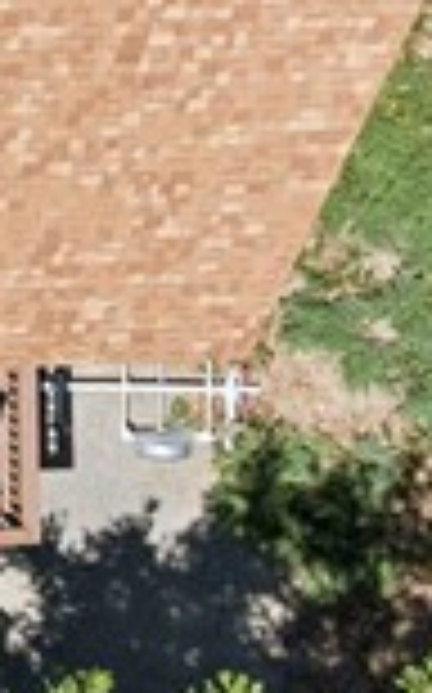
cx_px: -702
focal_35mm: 169
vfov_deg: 12.1
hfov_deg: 7.2
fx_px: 3189
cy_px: -162
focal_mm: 12.3
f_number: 2.8
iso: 100
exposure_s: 1/1600
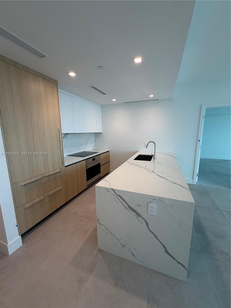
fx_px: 125
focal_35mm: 14
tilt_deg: -10.0
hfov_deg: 85.7
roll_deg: +0.3
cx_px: 116
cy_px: 154
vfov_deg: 102.1
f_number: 2.2
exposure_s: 1/120
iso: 80
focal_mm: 2.22
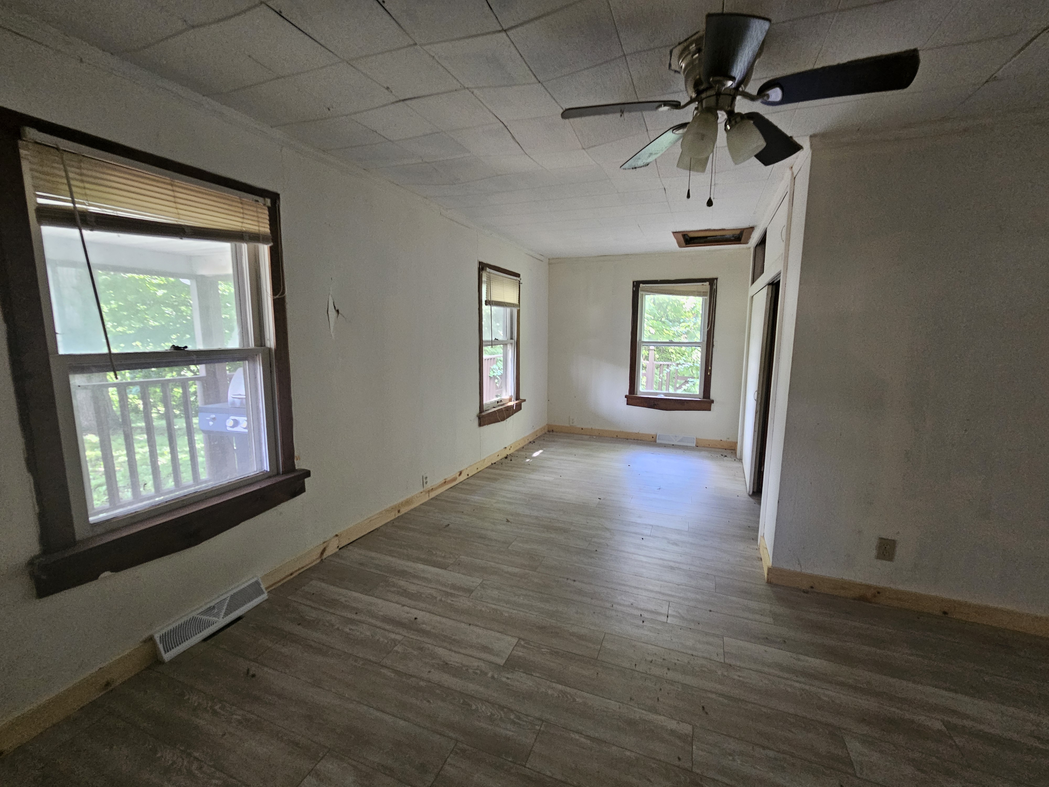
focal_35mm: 13
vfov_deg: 89.9
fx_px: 394
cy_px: 394
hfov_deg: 106.2
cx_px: 524
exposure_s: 1/40
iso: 320
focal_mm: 2.2
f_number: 2.2
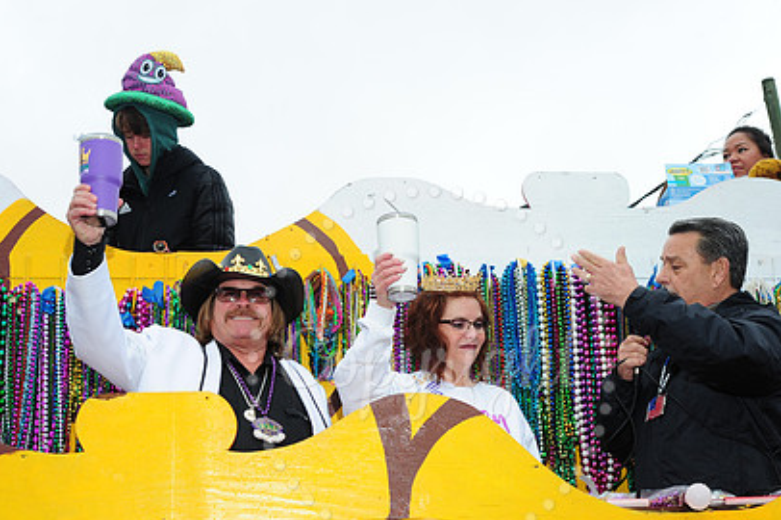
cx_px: 431
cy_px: 368
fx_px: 3251
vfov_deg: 9.1
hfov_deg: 13.7
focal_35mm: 150
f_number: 8
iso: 250
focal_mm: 105
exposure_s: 1/80
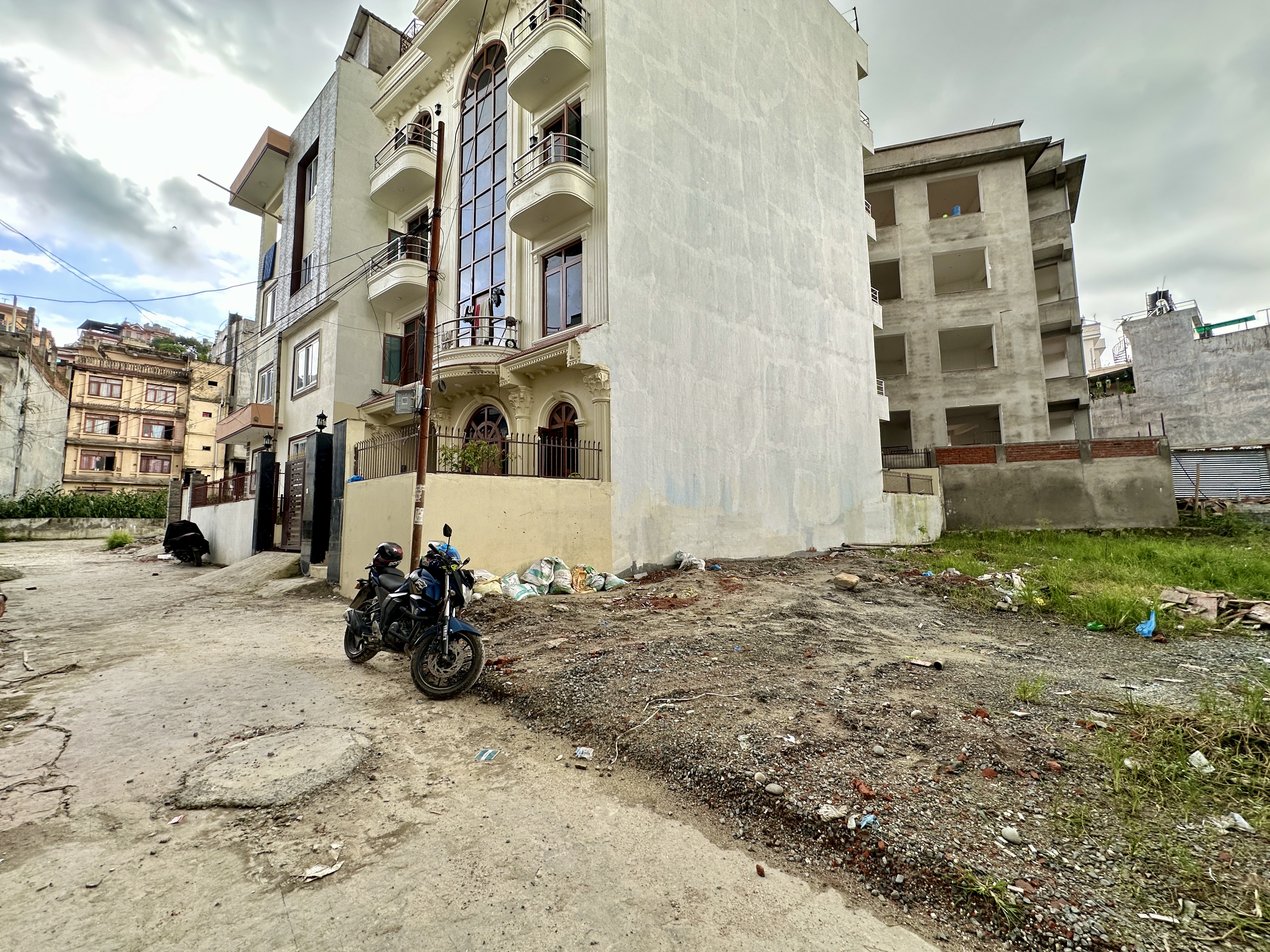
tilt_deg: +6.8
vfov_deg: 85.7
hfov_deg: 102.1
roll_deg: +0.5
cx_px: 635
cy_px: 476
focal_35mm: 14
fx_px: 514
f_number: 2.2
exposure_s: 1/181
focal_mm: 2.22
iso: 40
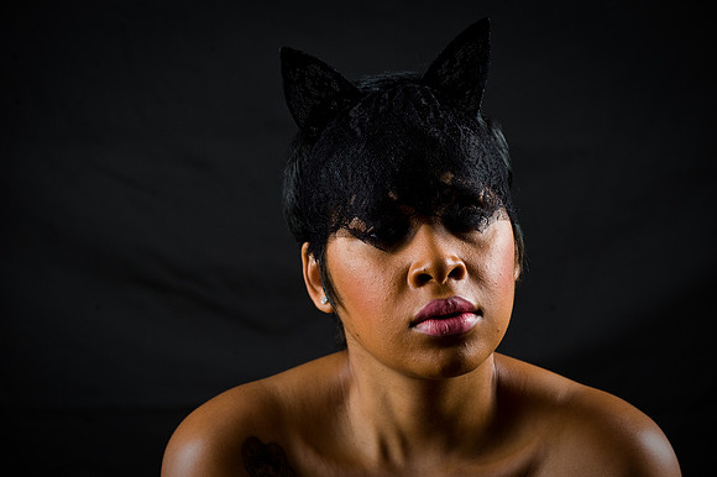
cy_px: 238
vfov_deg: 8.8
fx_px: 3085
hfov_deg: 13.3
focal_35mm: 155
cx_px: 358
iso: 200
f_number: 5.6
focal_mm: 155
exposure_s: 1/125
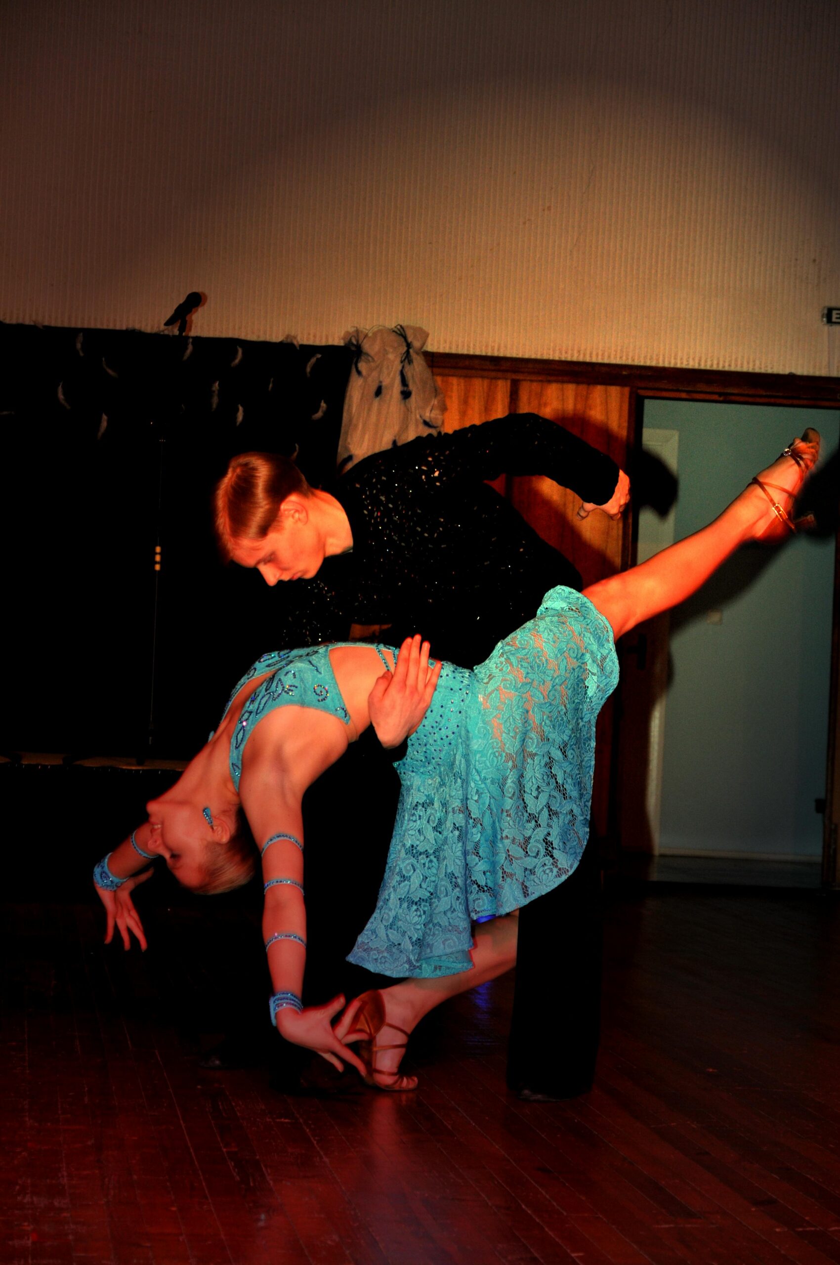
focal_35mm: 68
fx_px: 2369
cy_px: 632
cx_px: 420
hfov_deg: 20.1
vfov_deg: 29.9
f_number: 5
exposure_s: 1/60
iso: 500
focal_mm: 45
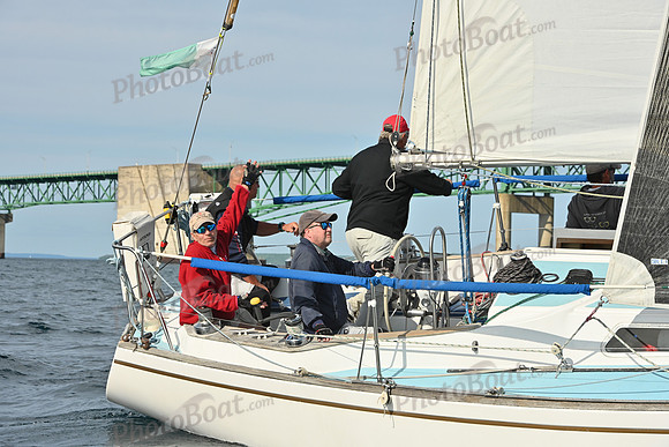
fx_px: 2082
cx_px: 334
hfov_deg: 18.3
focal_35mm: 112
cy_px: 224
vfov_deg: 12.2
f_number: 11
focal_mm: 112
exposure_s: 1/1000
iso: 320
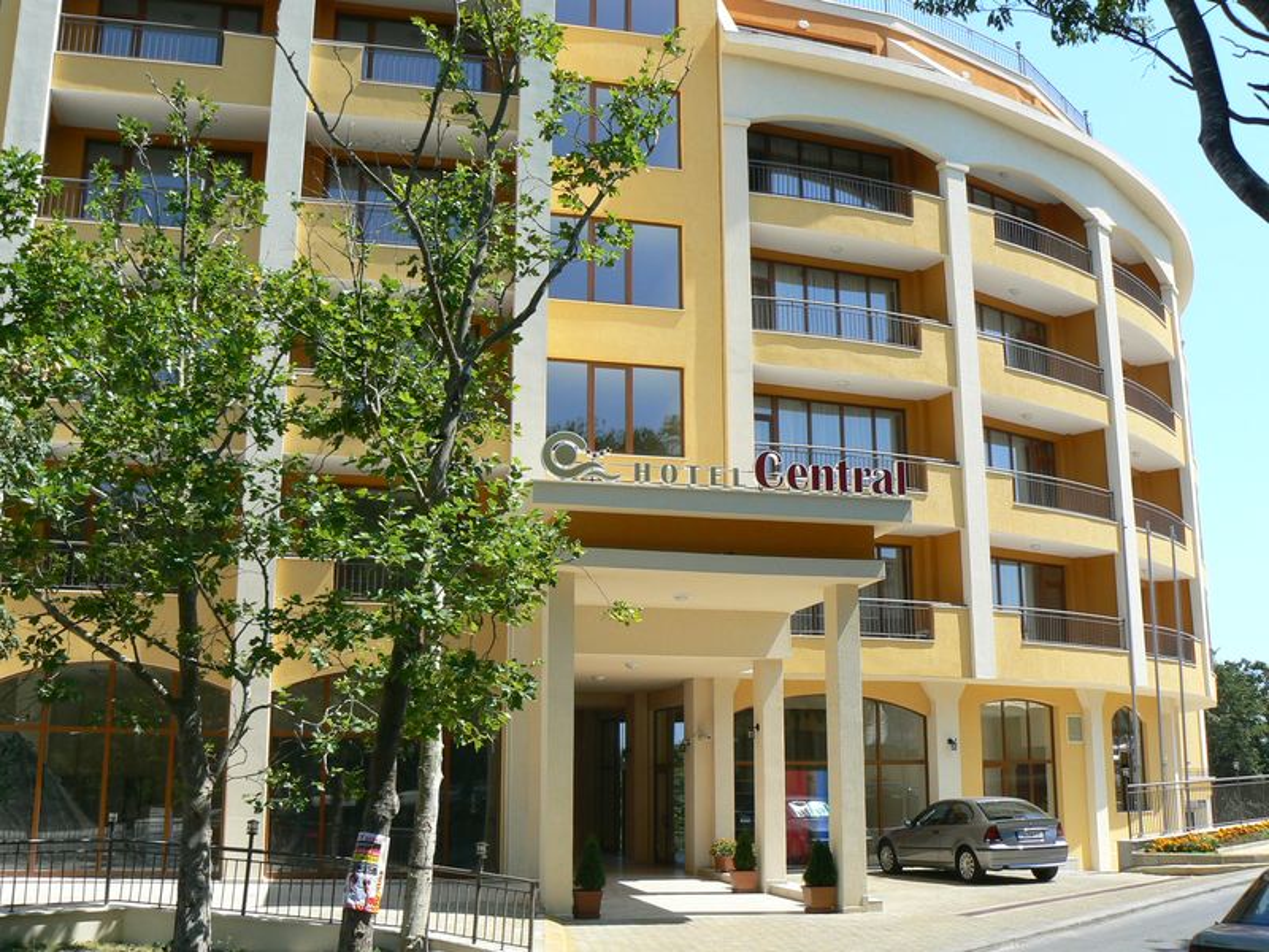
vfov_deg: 39.7
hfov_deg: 51.4
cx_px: 634
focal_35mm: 36
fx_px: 1320
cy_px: 476
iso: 80
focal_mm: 6
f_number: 6.3
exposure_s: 1/250
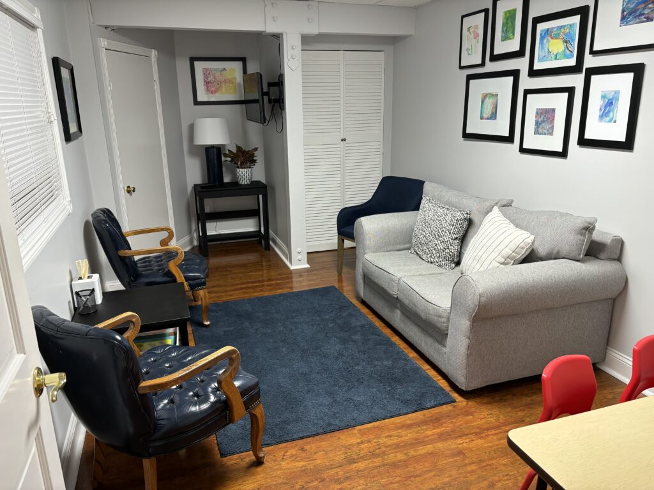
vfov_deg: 53.1
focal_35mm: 26
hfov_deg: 67.3
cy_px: 245
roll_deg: +2.3
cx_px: 327
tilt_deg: -16.5
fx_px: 491
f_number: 1.6
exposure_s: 1/60
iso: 125
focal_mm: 5.96
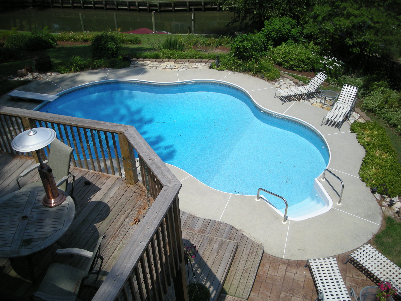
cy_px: 150
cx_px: 200
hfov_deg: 52.6
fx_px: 405
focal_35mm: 35
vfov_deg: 40.7
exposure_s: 1/403
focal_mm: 5.7
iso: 50
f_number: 5.7
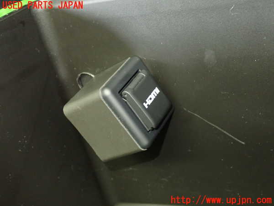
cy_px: 103
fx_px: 372
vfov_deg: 30.9
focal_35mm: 47
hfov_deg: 40.4
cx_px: 137
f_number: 3.1
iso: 800
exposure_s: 1/13
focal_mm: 8.4
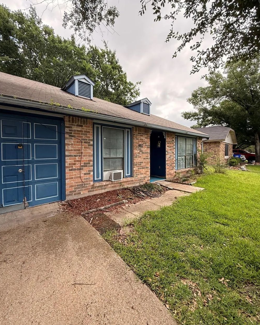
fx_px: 144
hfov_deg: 84.0
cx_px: 128
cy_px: 156
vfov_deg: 96.8
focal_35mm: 15
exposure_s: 1/535
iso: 64
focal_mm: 2.22
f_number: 2.2
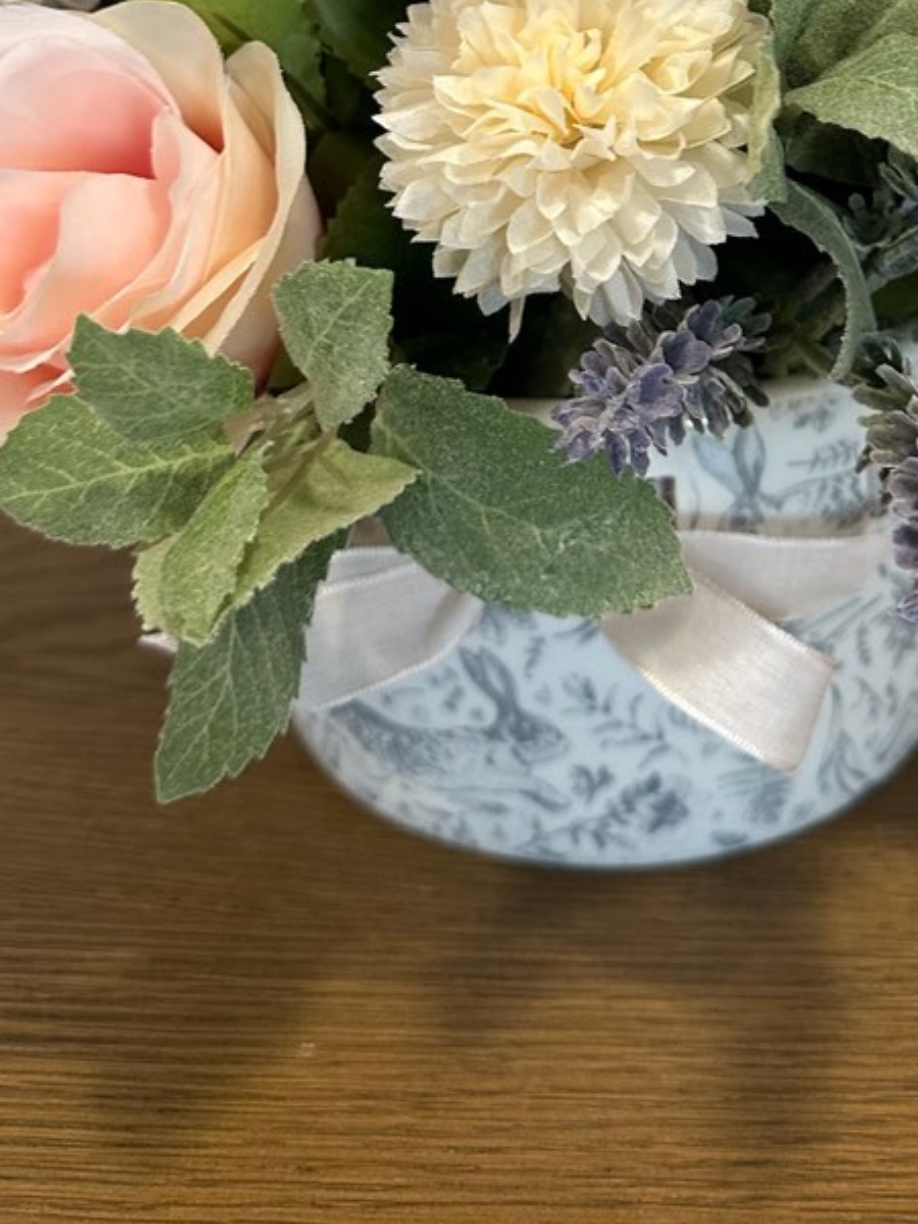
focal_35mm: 48
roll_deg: +2.5
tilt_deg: -15.5
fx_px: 1697
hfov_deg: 30.0
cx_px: 624
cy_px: 59
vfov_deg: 36.5
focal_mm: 6.86
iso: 250
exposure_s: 1/60
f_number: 1.78
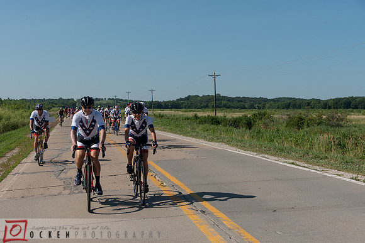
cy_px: 122
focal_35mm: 52
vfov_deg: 26.2
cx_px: 182
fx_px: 523
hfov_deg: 38.5
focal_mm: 50
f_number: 6.3
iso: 200
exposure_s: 1/640
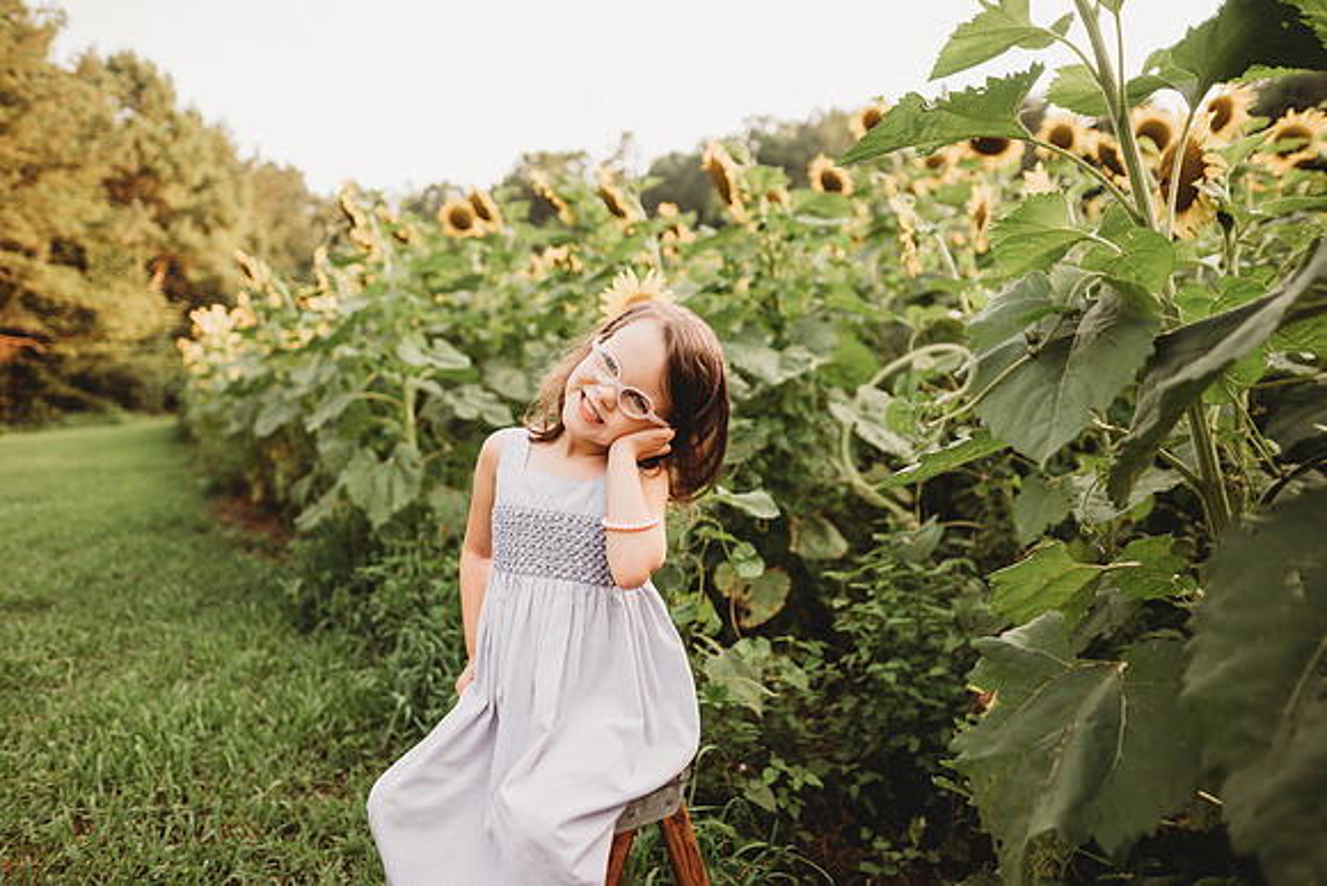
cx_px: 664
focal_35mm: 24
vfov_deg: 53.2
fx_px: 885
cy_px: 443
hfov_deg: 73.7
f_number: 2.2
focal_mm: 24
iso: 125
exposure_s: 1/320
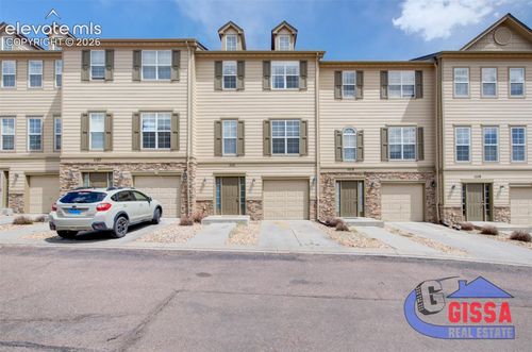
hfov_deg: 100.5
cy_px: 176
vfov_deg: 77.1
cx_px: 266
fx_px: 221
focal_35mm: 15
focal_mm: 15
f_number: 8
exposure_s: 1/1600
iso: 320
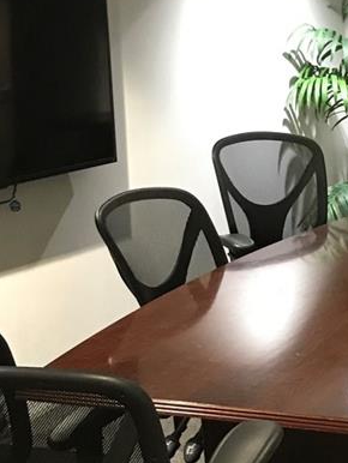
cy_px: 243
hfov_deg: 16.8
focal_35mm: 87
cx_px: 307
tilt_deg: -10.1
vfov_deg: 22.5
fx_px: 1165
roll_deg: +4.1
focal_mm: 3.99
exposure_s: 1/9
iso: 100
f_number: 1.8
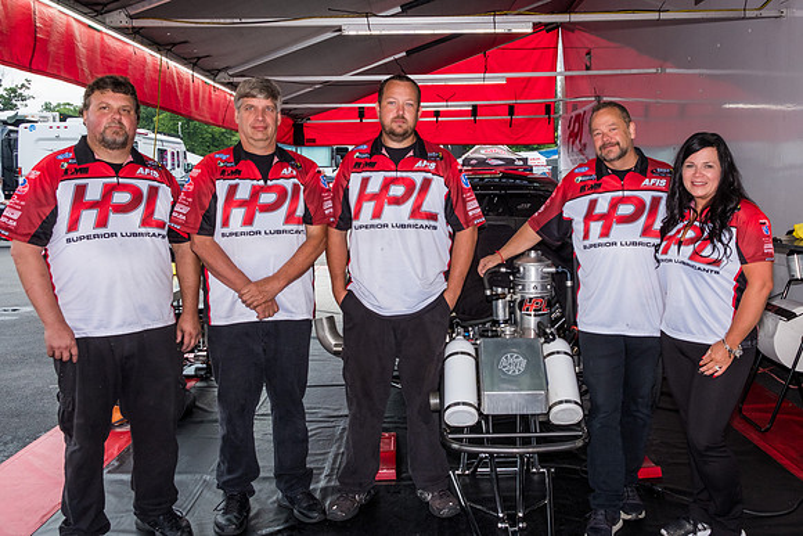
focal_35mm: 31
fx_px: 692
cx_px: 457
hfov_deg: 60.0
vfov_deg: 42.3
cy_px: 236
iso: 400
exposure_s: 1/200
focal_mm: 18
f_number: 9
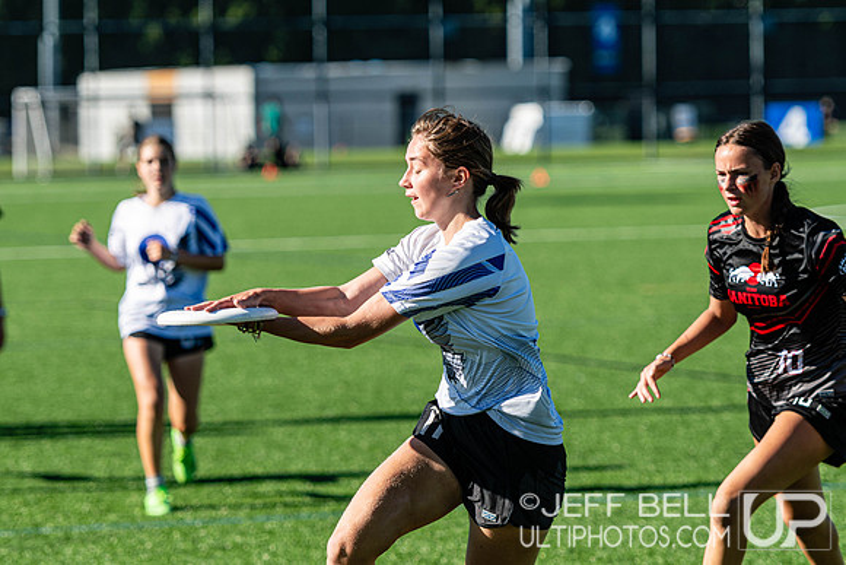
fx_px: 4583
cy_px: 282
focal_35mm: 195
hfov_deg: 10.5
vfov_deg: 7.0
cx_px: 423
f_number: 3.2
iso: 100
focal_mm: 130
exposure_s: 1/1600
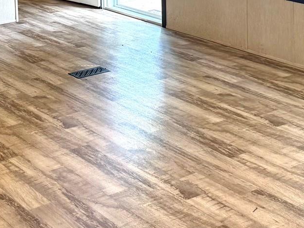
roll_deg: +1.7
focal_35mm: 79
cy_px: -63
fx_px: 694
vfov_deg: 17.6
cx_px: 50
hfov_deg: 24.2
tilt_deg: -6.5
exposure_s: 1/60
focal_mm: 6.76
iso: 160
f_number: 1.78
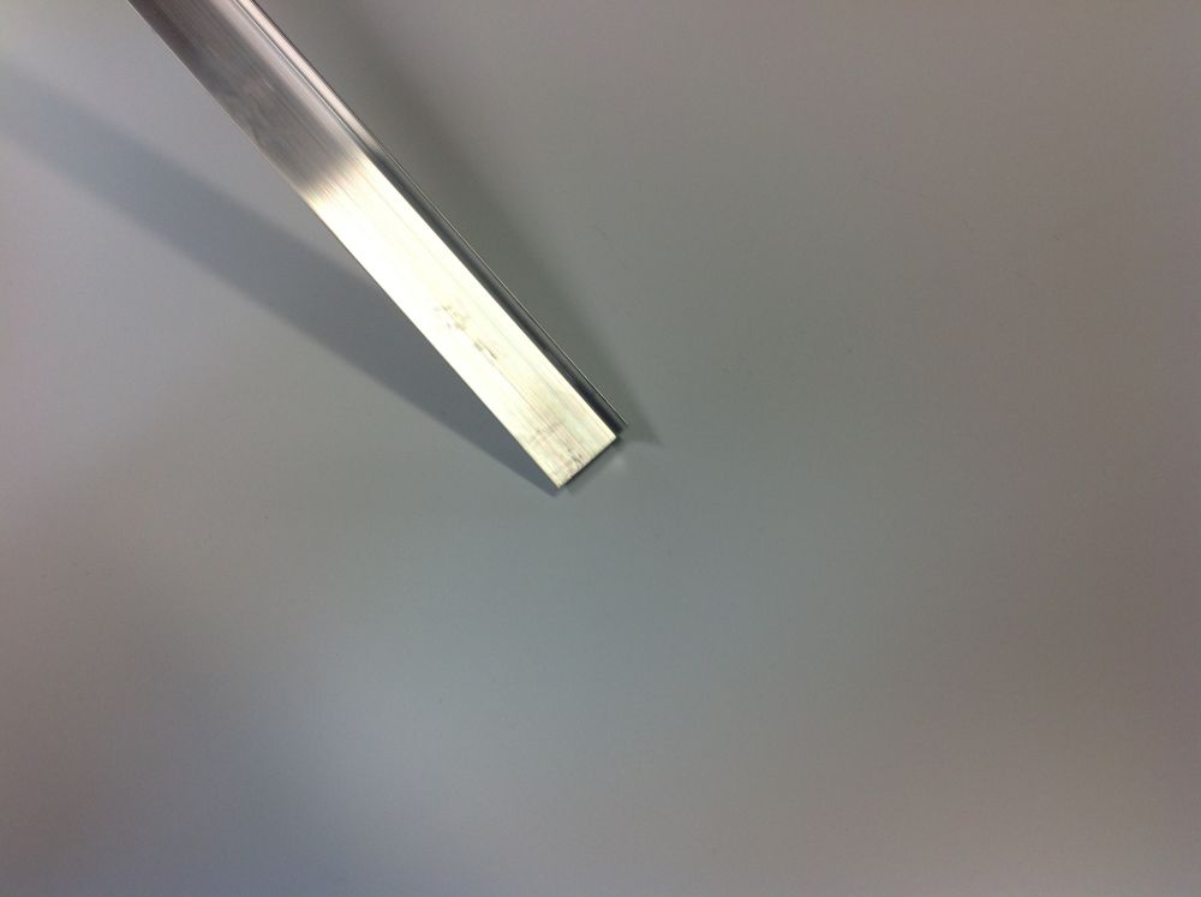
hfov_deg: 52.7
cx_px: 600
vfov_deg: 40.6
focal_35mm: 35
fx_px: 1213
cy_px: 448
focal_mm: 4.28
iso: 64
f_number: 2.4
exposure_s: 1/50
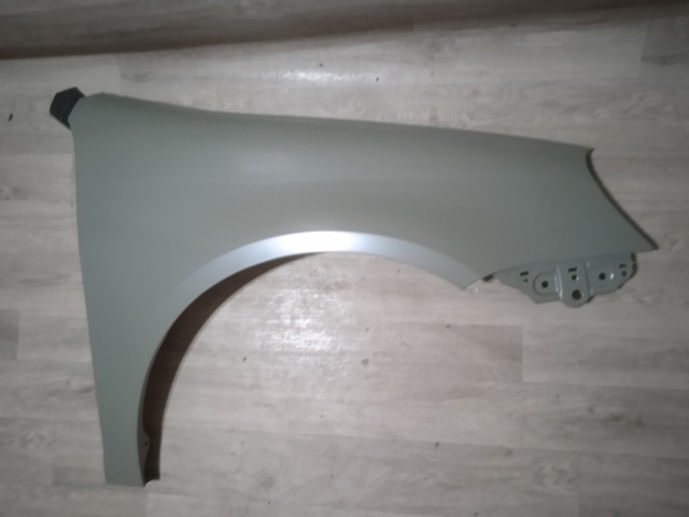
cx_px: 344
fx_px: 557
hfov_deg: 63.4
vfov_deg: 49.7
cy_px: 258
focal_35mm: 28
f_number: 2.2
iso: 1585
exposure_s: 1/14.3
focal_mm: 3.43
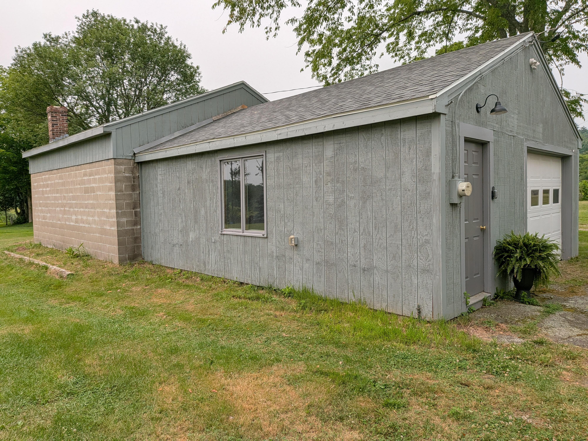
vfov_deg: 56.8
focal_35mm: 24
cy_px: 220
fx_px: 408
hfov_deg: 71.6
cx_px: 294
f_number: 1.7
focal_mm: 4.53
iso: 29
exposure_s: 1/1511
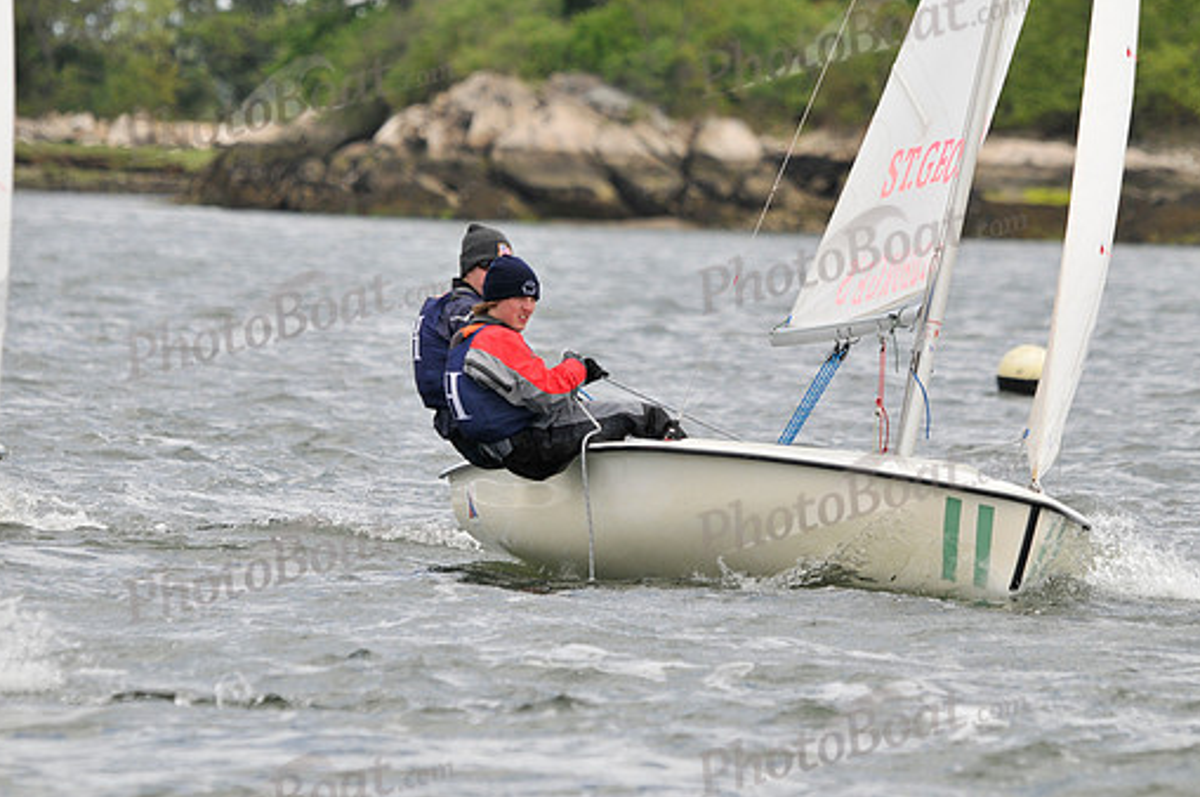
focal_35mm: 513
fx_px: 17078
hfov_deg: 4.0
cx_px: 575
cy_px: 409
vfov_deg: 2.7
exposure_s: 1/640
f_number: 8
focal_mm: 300
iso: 200
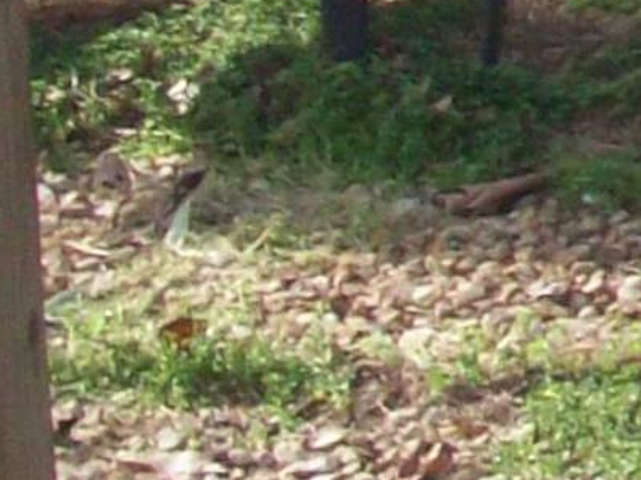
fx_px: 5163
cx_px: 2015
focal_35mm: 279
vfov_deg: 5.2
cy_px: -604
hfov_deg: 6.4
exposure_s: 1/189
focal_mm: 6.2
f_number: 5.6
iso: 80
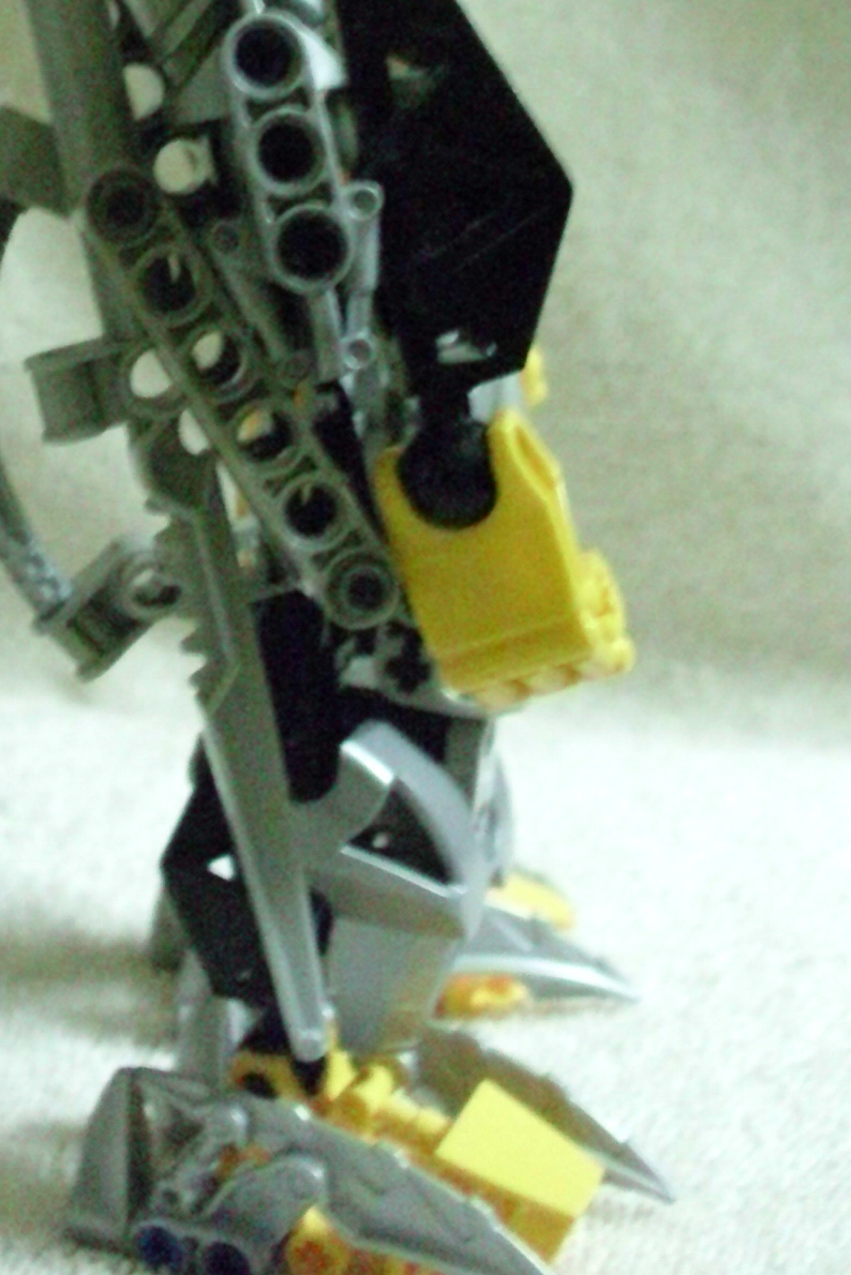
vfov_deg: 28.7
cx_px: 307
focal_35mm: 68
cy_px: 182
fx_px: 2410
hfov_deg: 20.0
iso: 1600
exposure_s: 1/11
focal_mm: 6.3
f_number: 3.1
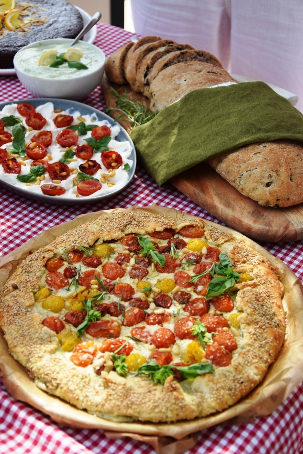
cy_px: 227
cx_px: 152
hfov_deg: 20.2
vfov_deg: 29.9
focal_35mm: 68
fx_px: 852
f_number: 4.8
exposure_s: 1/400
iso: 100
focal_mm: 45
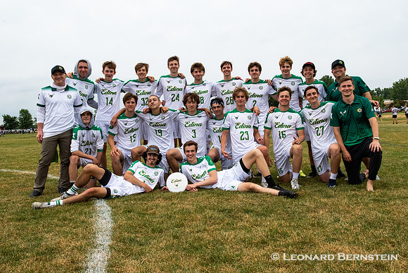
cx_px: 204
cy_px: 136
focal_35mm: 36
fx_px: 408
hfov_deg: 53.1
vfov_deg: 36.9
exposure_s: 1/640
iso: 1600
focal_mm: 24
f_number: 11
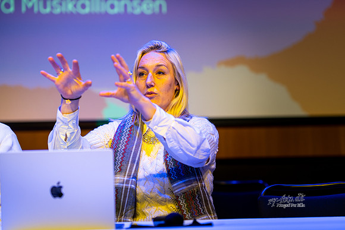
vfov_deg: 16.1
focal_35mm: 85
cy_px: 115
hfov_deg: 23.9
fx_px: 815
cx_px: 172
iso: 500
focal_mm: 85
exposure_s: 1/160
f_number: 2
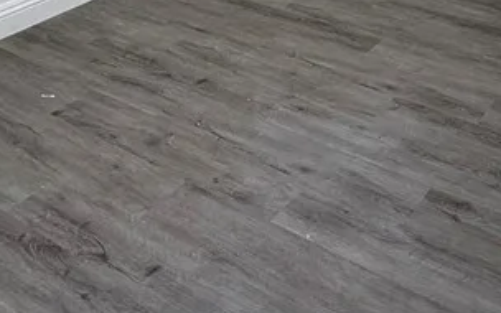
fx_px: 683
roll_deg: +0.3
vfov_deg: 18.9
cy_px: -272
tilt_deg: -2.2
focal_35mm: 50
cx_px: 428
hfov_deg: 38.2
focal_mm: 2.22
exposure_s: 1/99
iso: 50
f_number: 2.2
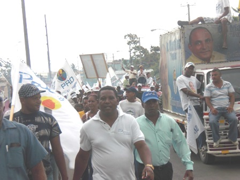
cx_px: 120
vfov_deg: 14.8
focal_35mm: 100
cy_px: 90
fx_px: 693
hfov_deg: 19.6
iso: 100
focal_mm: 16.51
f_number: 5.4
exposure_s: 1/125
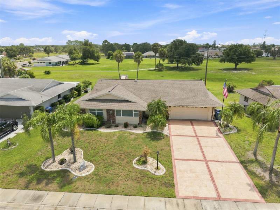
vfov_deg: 56.8
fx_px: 194
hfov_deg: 71.6
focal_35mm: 24
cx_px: 140
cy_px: 105
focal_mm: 8.7
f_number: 1.8
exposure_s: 1/1000
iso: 200
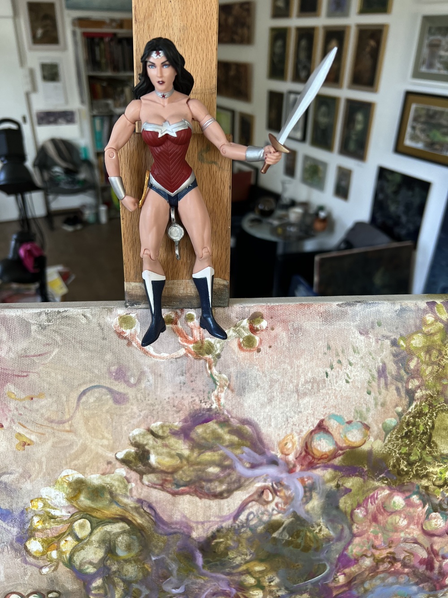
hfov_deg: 53.1
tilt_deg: -29.4
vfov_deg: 67.3
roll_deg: -1.0
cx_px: 224
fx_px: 449
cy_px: 299
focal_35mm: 26
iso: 125
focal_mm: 5.7
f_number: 1.5
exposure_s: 1/110
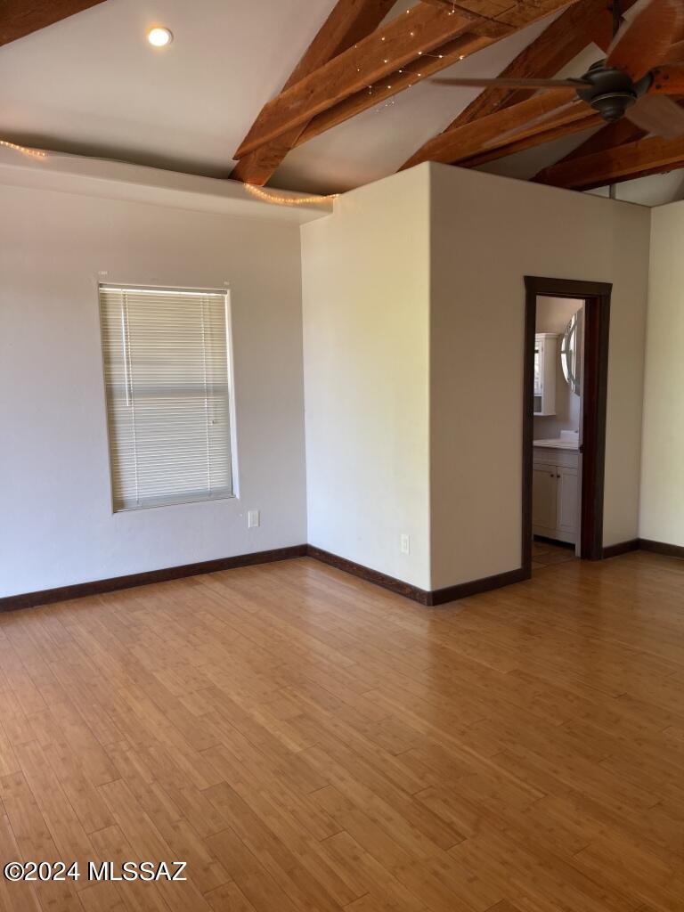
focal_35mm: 26
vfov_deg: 67.3
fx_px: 685
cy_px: 456
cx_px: 342
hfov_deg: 53.1
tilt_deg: -6.9
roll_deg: +0.4
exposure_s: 1/60
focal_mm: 5.1
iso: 80
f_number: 1.6
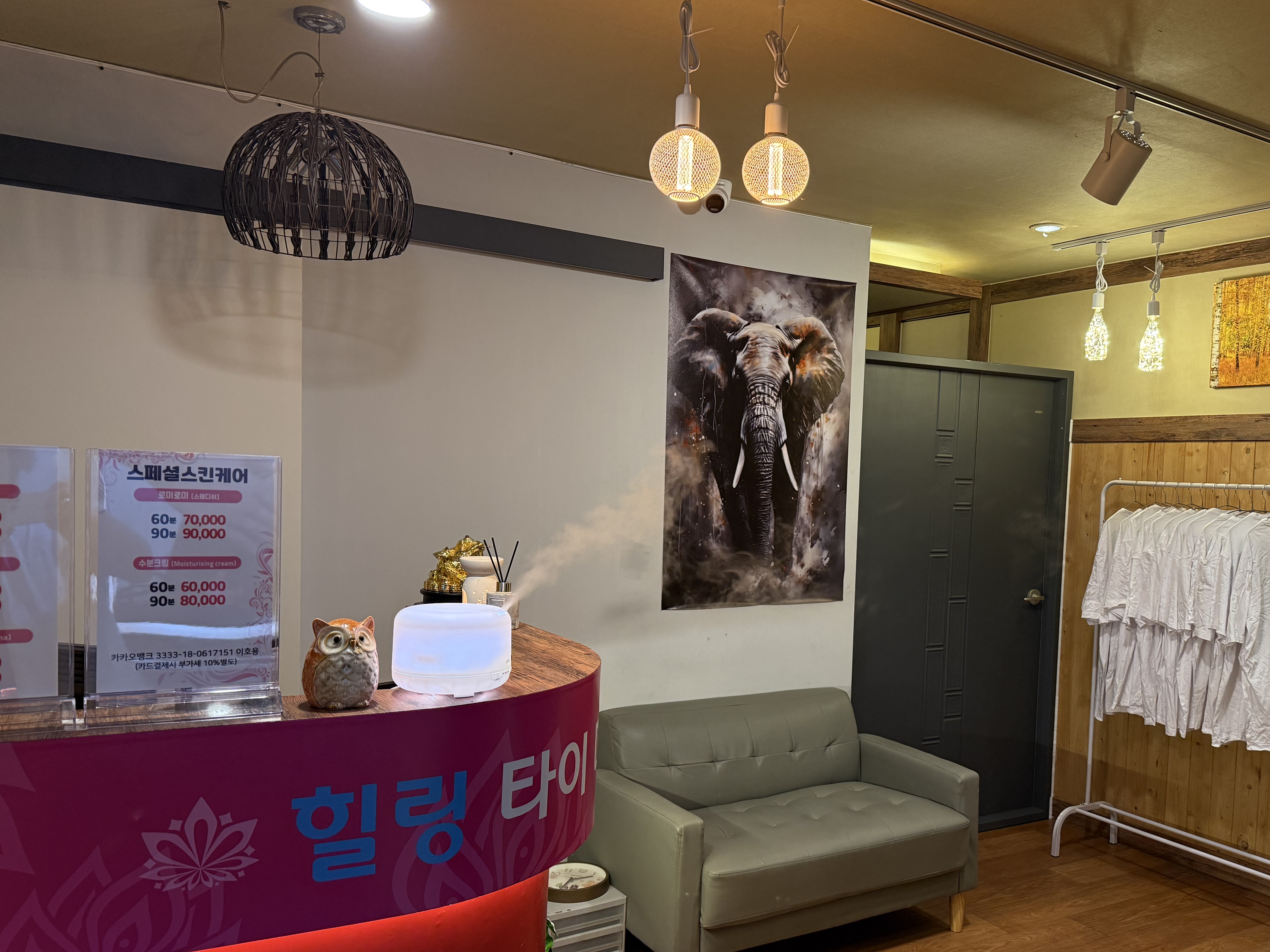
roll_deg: -1.4
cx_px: 743
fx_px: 1064
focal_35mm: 29
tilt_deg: -3.2
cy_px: 542
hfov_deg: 61.3
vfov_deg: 48.1
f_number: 1.78
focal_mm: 6.76
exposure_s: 1/60
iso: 320
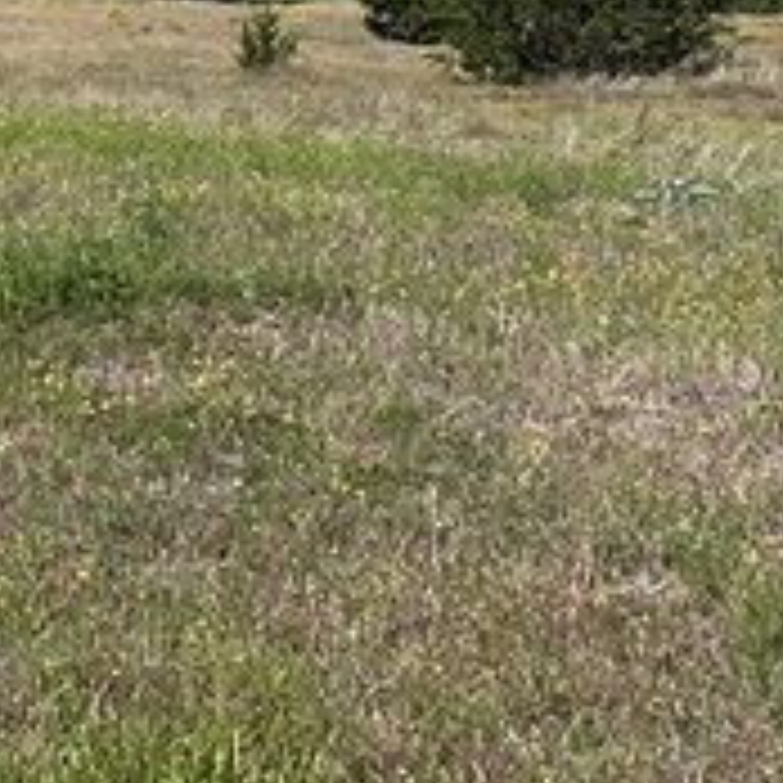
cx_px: 212
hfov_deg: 11.5
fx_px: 3864
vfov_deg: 11.3
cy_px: -256
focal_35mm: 151
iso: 16
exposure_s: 1/2320
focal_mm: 3
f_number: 1.8
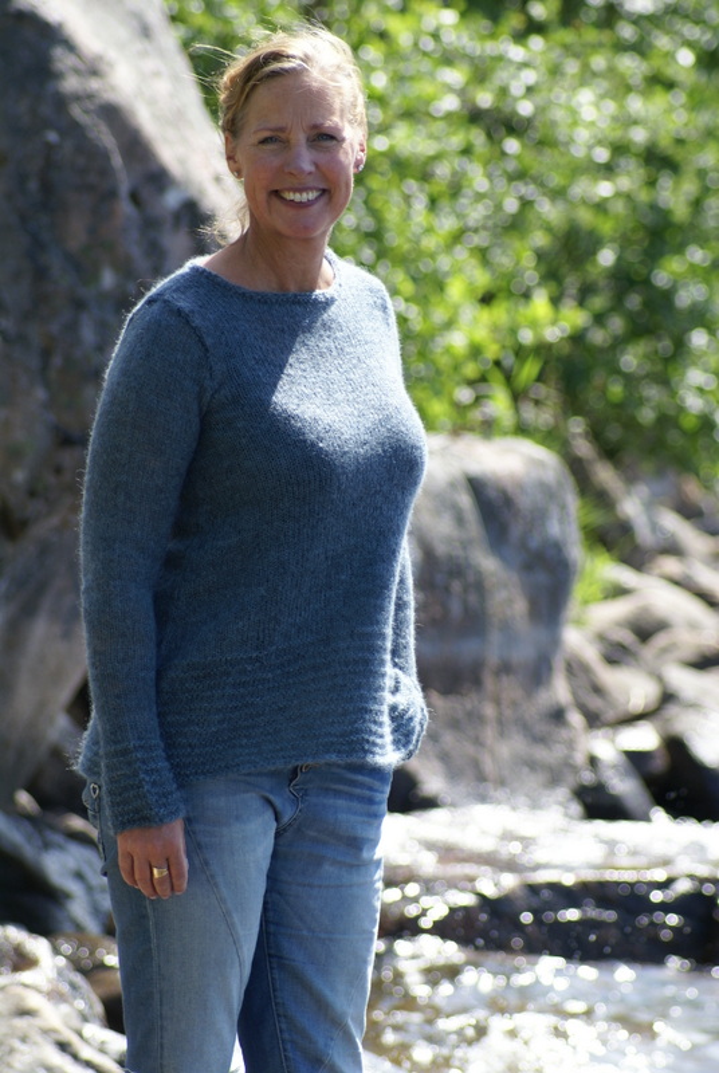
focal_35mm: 300
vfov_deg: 6.9
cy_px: 536
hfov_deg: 4.6
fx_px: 8956
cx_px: 360
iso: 125
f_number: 5.6
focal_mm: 200
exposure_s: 1/320
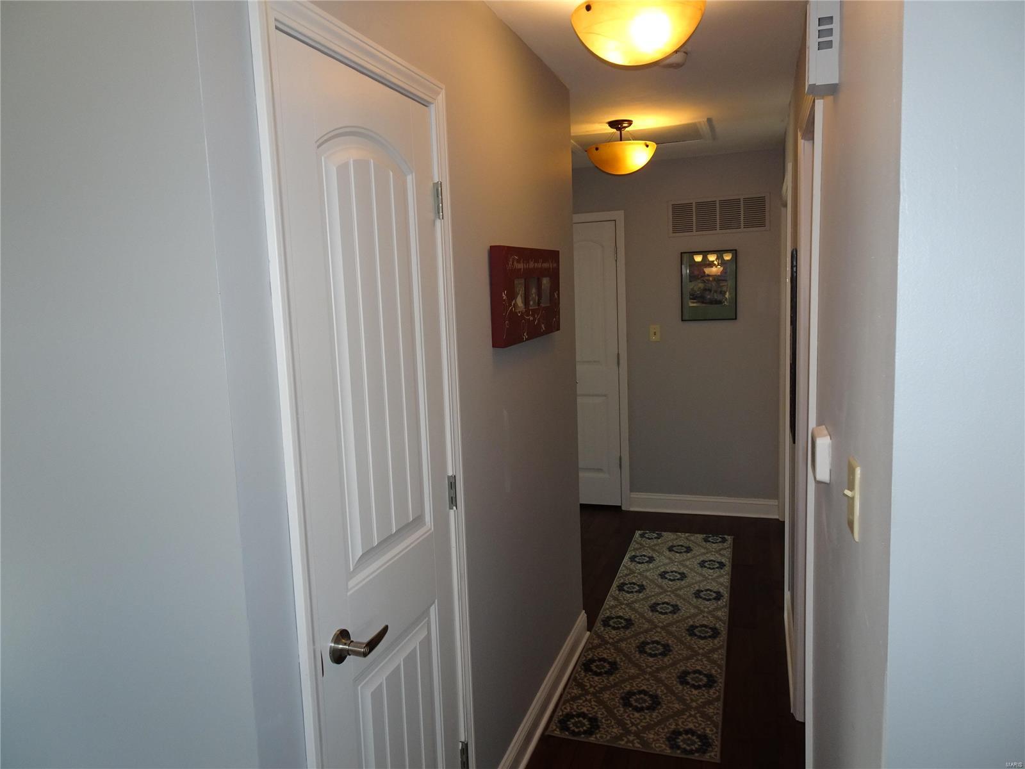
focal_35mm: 24
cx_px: 512
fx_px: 711
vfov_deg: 56.8
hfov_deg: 71.6
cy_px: 384
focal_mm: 4.1
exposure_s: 1/30
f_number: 3.5
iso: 125
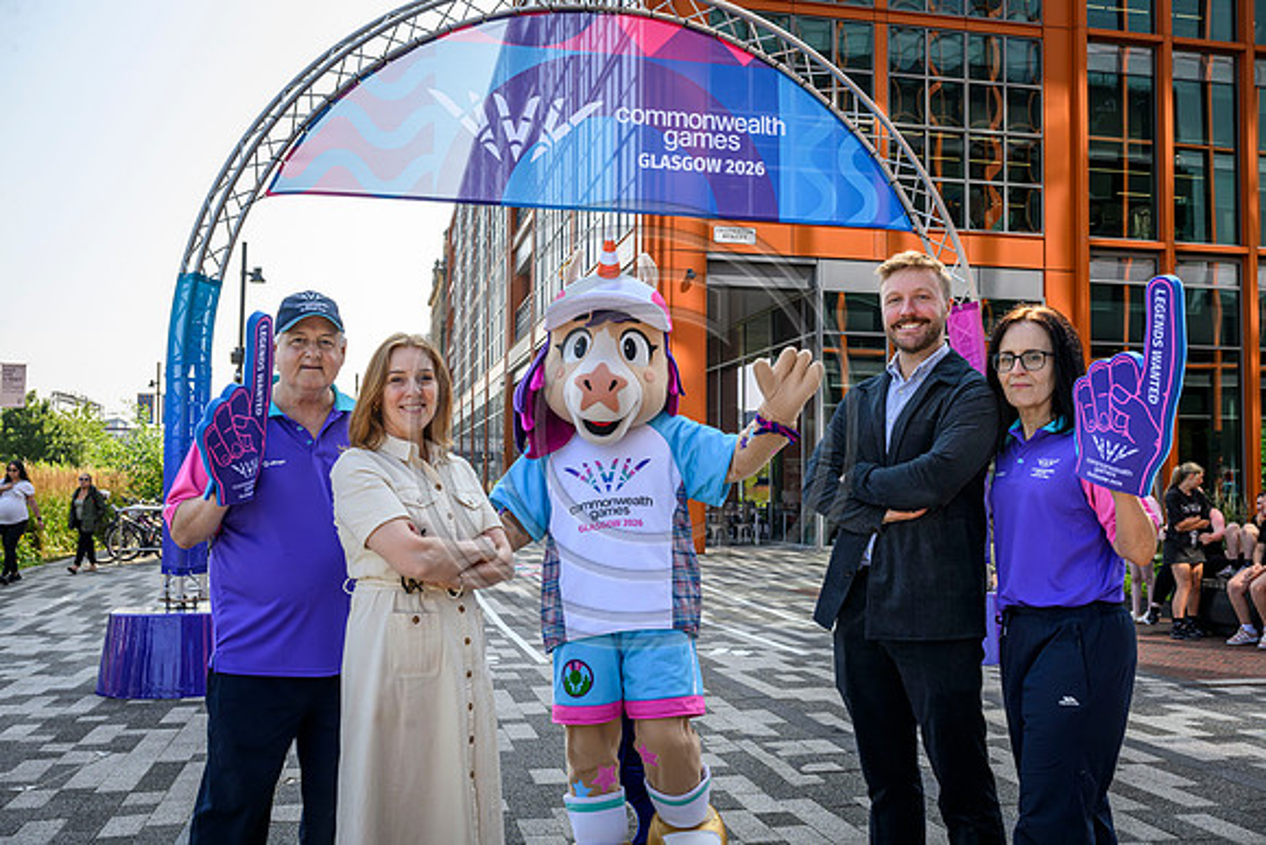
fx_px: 1196
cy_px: 422
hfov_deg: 55.8
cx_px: 633
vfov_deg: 38.9
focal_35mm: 34
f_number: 8
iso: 500
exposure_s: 1/500
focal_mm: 34
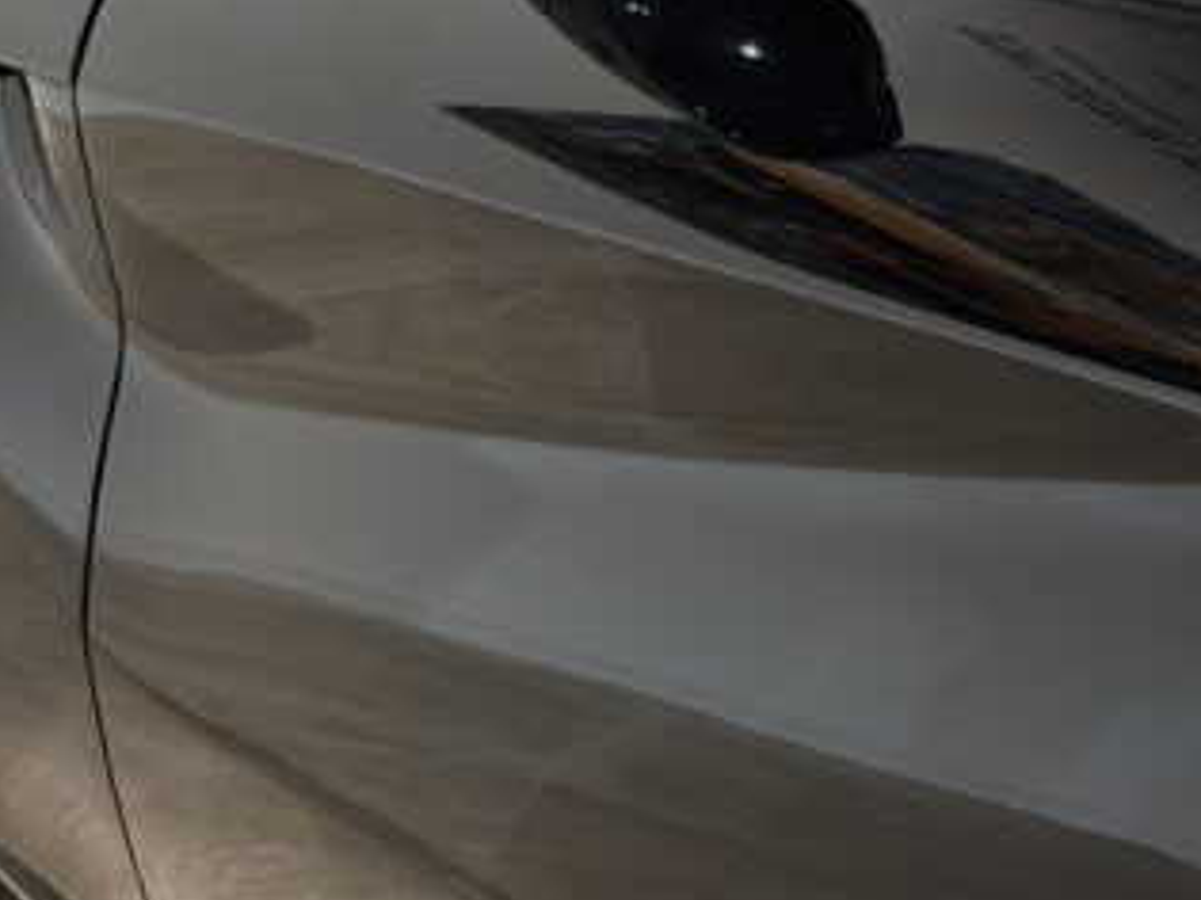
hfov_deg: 16.7
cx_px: 236
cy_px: 107
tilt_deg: -12.2
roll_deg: +0.9
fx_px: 4058
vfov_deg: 12.6
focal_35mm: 117
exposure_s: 1/66
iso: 80
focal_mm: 6.76
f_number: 1.78
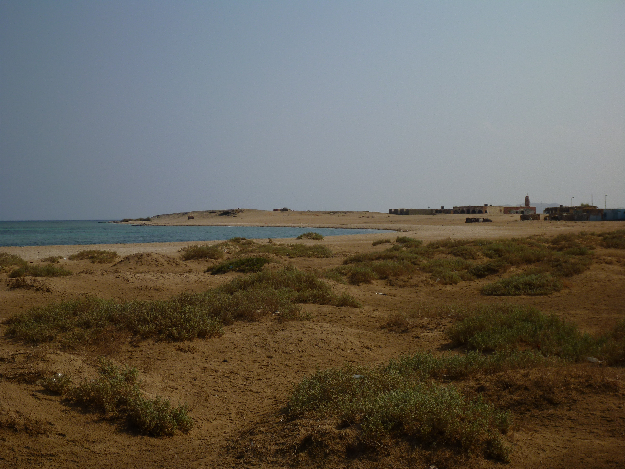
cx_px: 312
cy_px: 234
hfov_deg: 29.4
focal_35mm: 66
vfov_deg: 22.3
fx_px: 1192
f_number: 5.3
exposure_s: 1/1000
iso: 100
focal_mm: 11.7
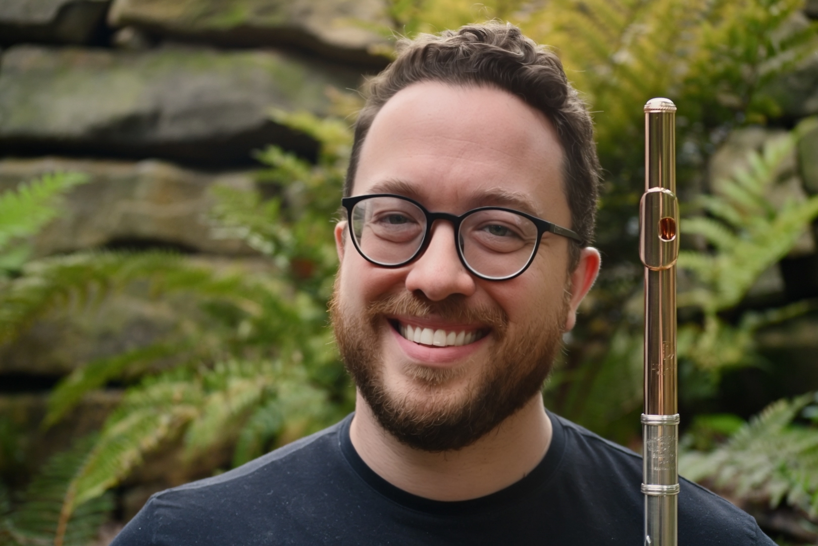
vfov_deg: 16.7
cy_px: 273
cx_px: 409
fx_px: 1863
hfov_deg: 24.8
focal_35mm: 82
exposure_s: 1/250
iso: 800
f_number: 4
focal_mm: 55
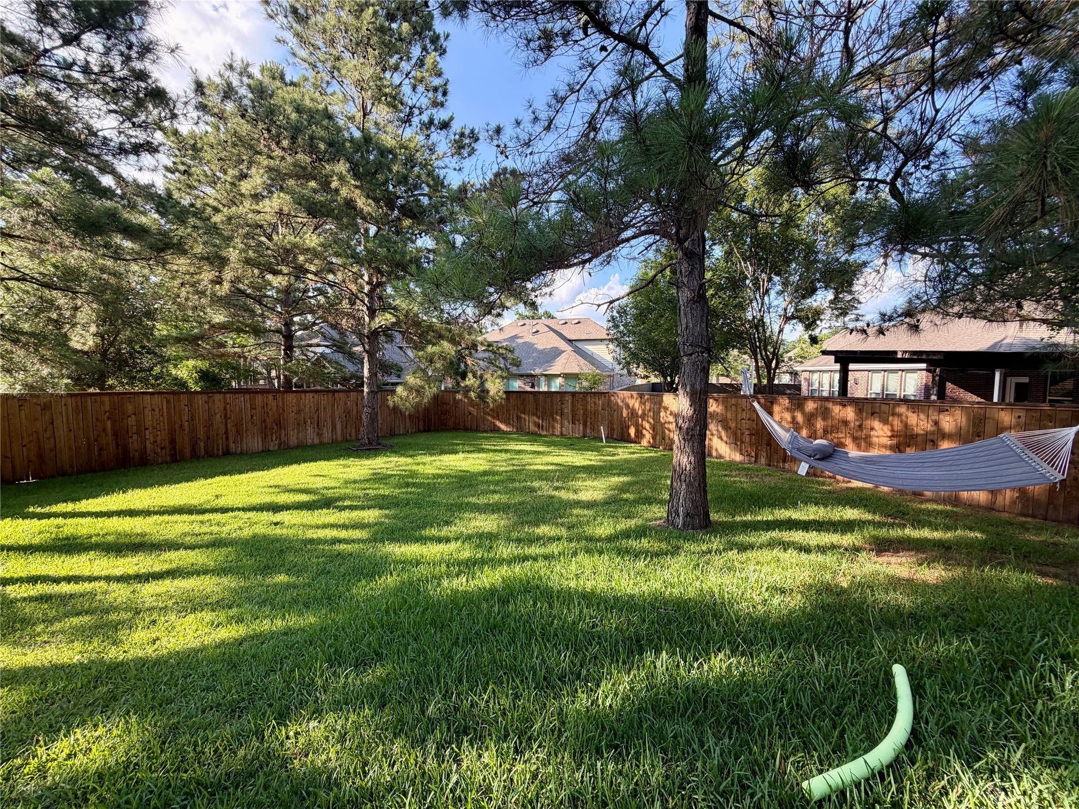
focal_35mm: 14
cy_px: 404
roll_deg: +0.2
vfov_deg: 85.7
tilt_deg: -3.8
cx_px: 540
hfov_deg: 102.1
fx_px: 436
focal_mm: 2.22
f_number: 2.2
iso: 50
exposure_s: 1/210
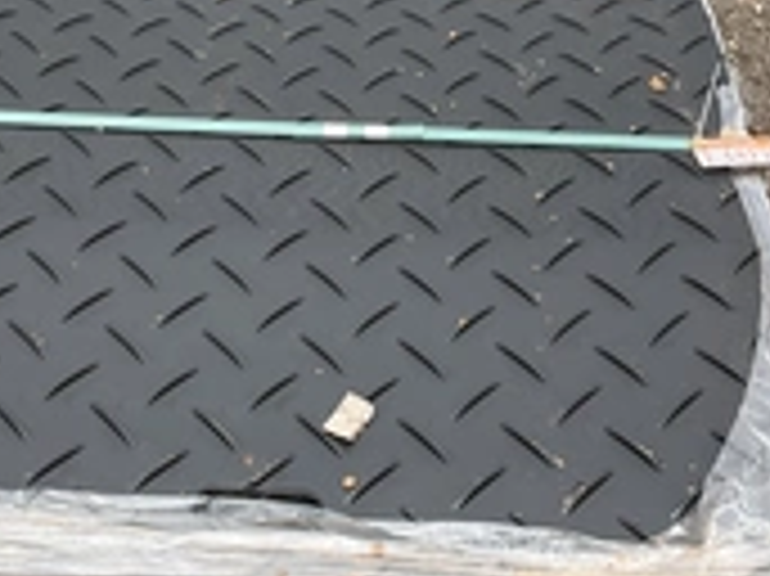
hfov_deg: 28.5
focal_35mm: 68
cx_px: 324
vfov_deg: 21.5
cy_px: 212
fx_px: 1512
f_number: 1.8
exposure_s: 1/1098
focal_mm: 3
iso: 25
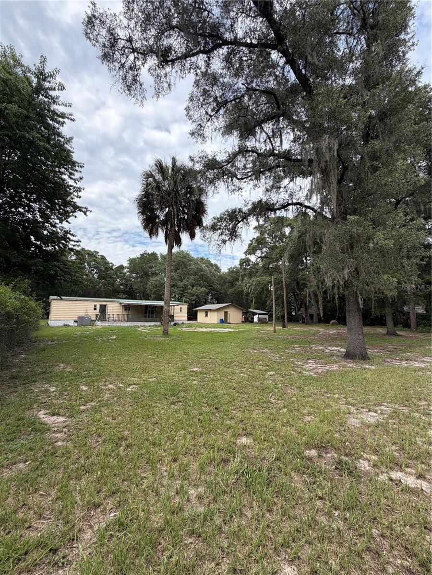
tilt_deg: +9.0
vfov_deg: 102.1
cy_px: 288
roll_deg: -0.9
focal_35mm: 14
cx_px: 216
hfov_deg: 85.7
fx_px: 233
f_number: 2.2
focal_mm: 2.22
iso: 32
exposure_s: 1/770
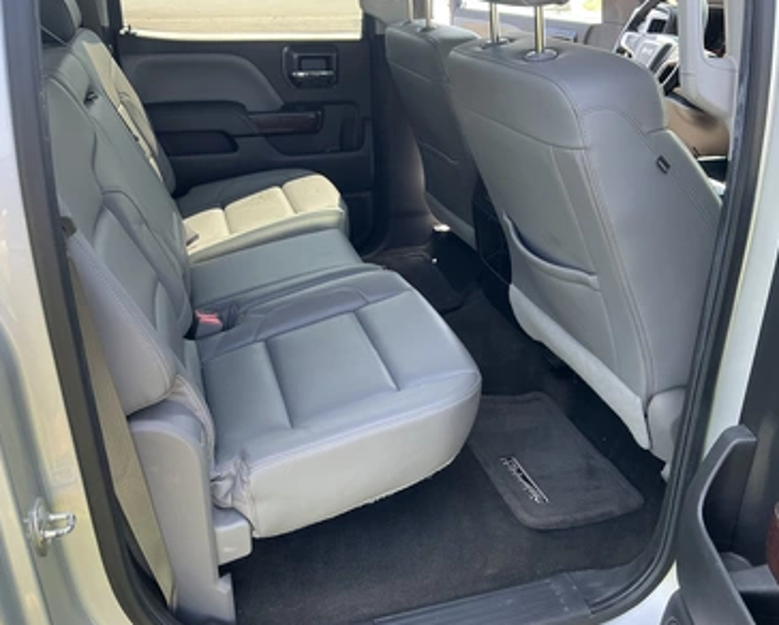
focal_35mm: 30
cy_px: 319
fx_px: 692
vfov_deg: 48.6
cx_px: 370
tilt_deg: -29.5
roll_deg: +2.6
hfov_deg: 58.7
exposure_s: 1/122
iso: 40
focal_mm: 3
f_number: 1.8
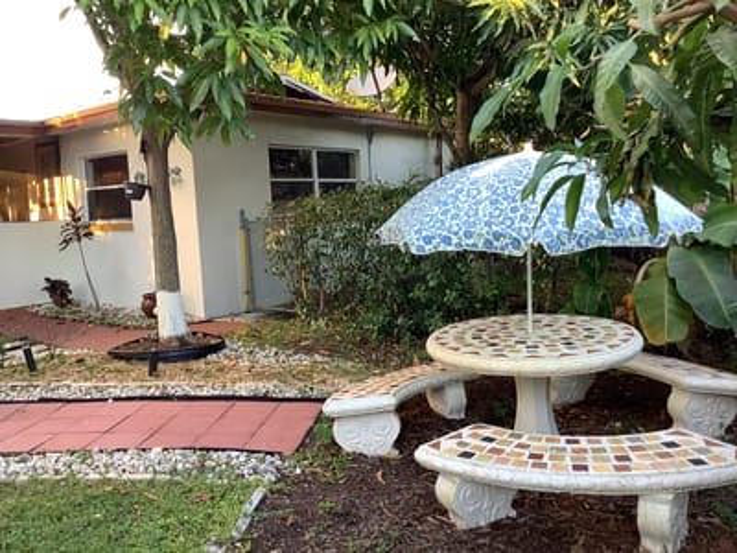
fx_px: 660
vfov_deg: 45.4
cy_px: 276
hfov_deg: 58.4
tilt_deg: -5.1
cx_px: 368
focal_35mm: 31
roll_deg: +2.6
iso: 80
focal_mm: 3.3
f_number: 2.4
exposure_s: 1/60
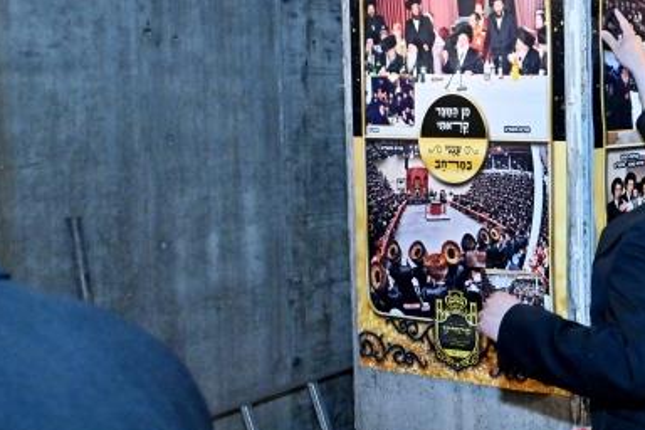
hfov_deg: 27.3
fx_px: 1147
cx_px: 796
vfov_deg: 21.2
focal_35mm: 64
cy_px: 169
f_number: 4
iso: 1250
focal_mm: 24
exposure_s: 1/160
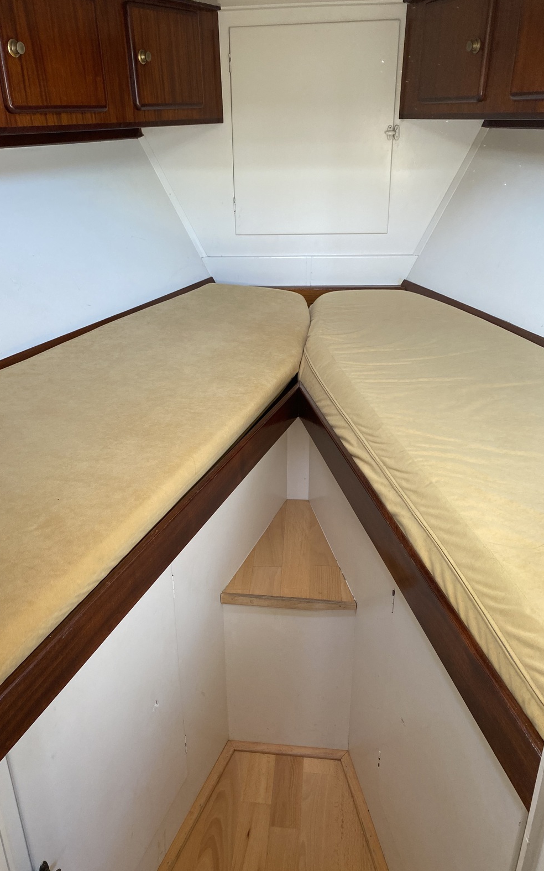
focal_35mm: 28
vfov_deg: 66.5
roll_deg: +2.0
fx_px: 664
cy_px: 438
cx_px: 244
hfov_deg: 44.5
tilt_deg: -23.3
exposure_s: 1/101
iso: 125
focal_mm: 4.25
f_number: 1.8
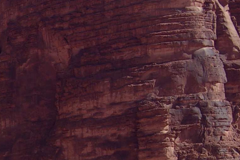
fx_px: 1213
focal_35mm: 182
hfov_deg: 10.8
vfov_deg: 7.4
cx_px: -144
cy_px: 217
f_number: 8
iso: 100
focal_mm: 24
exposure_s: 1/350
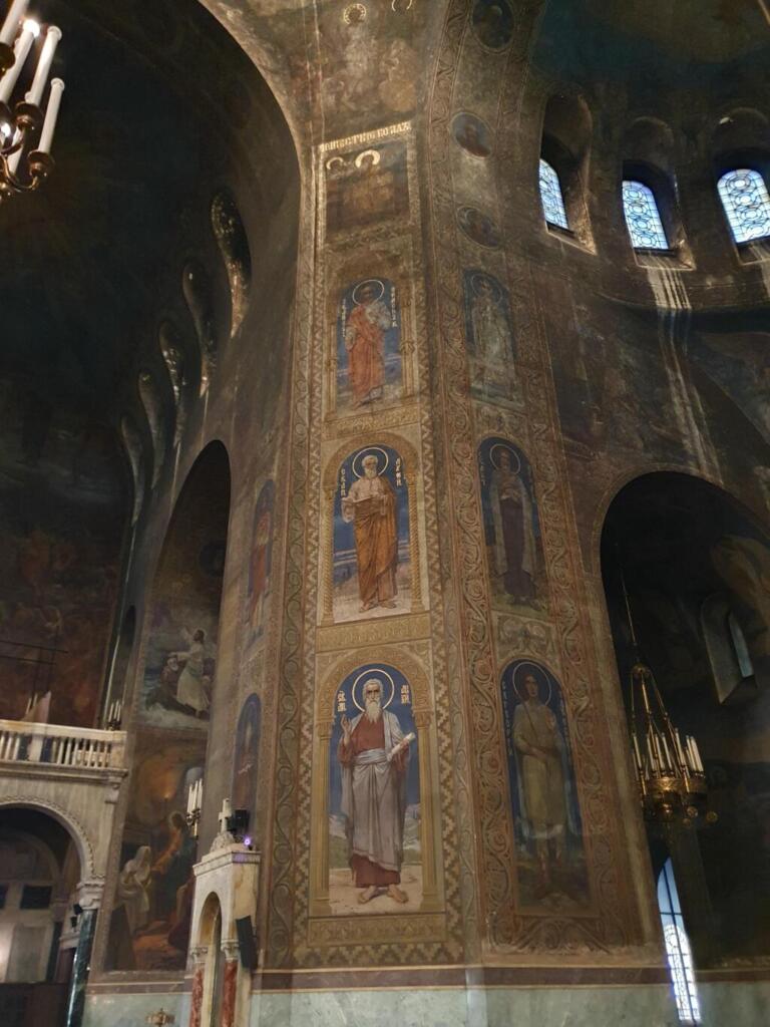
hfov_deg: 53.1
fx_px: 771
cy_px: 514
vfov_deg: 67.3
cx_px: 385
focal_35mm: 26
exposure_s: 1/25
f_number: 1.5
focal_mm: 4.32
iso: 640
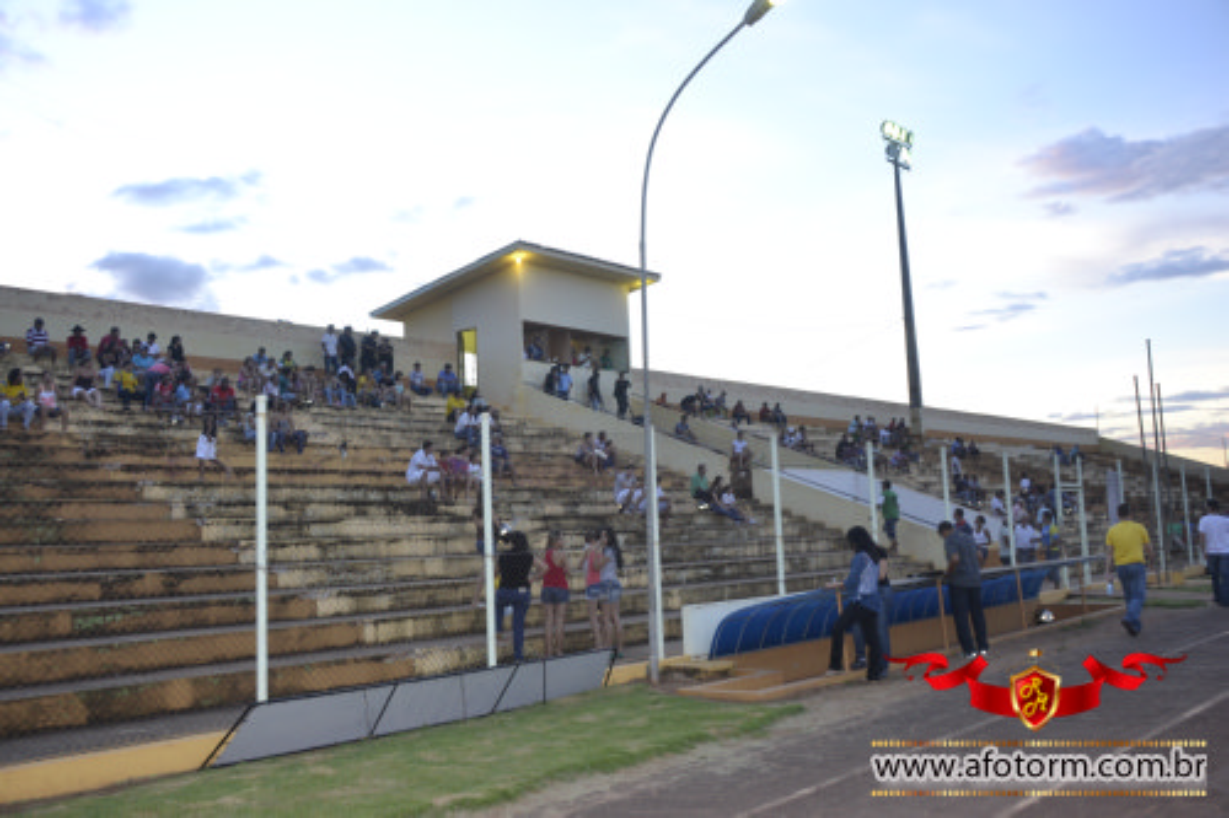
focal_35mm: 33
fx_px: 1126
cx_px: 614
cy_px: 409
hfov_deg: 57.2
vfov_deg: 39.9
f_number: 4
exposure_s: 1/80
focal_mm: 22
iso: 400
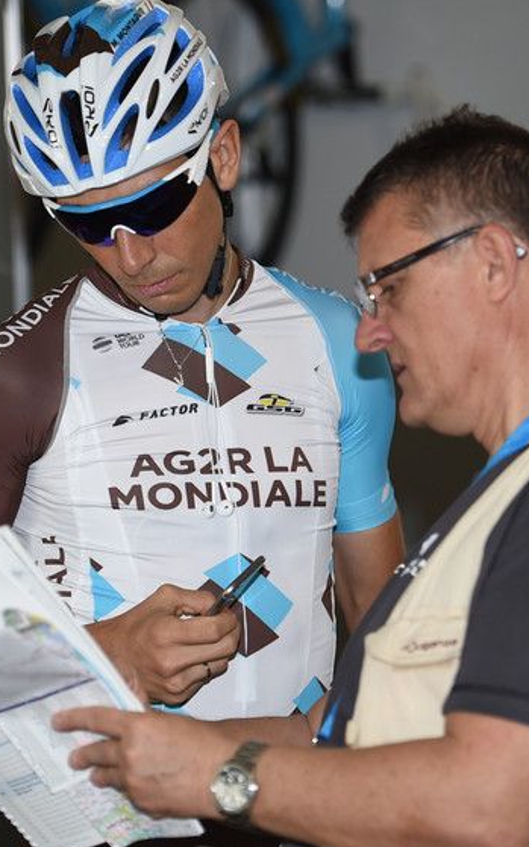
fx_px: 4525
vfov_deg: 10.7
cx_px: 226
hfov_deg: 6.7
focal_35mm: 196
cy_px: 461
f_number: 2.8
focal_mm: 105
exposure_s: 1/250
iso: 400
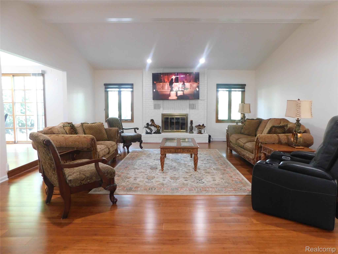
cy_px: 127
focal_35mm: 23
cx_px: 169
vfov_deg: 58.9
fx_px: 225
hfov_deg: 73.9
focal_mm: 4
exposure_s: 1/13
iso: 400
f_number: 3
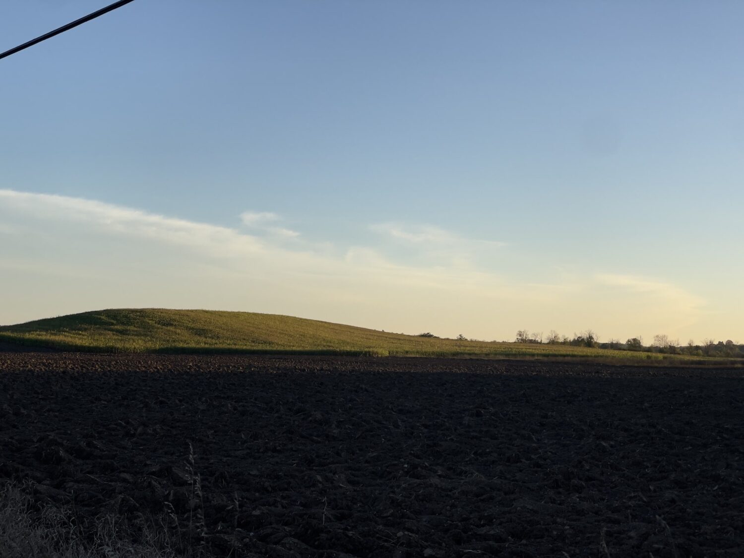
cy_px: 279
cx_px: 372
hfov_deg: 36.8
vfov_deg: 28.0
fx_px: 1118
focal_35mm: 52
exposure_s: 1/1453
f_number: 2
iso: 32
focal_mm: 6
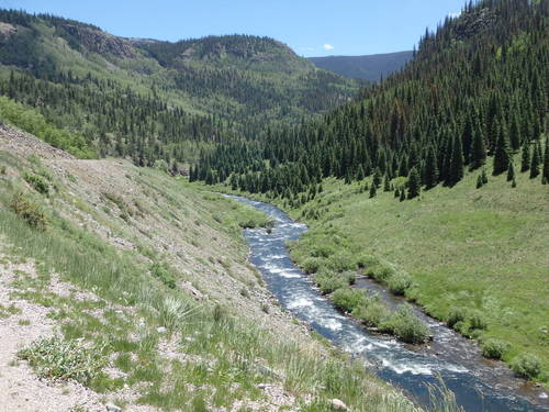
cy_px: 206
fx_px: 634
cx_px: 274
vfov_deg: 36.0
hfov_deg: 46.8
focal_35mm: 40
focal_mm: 7.3
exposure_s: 1/400
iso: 125
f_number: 4.7
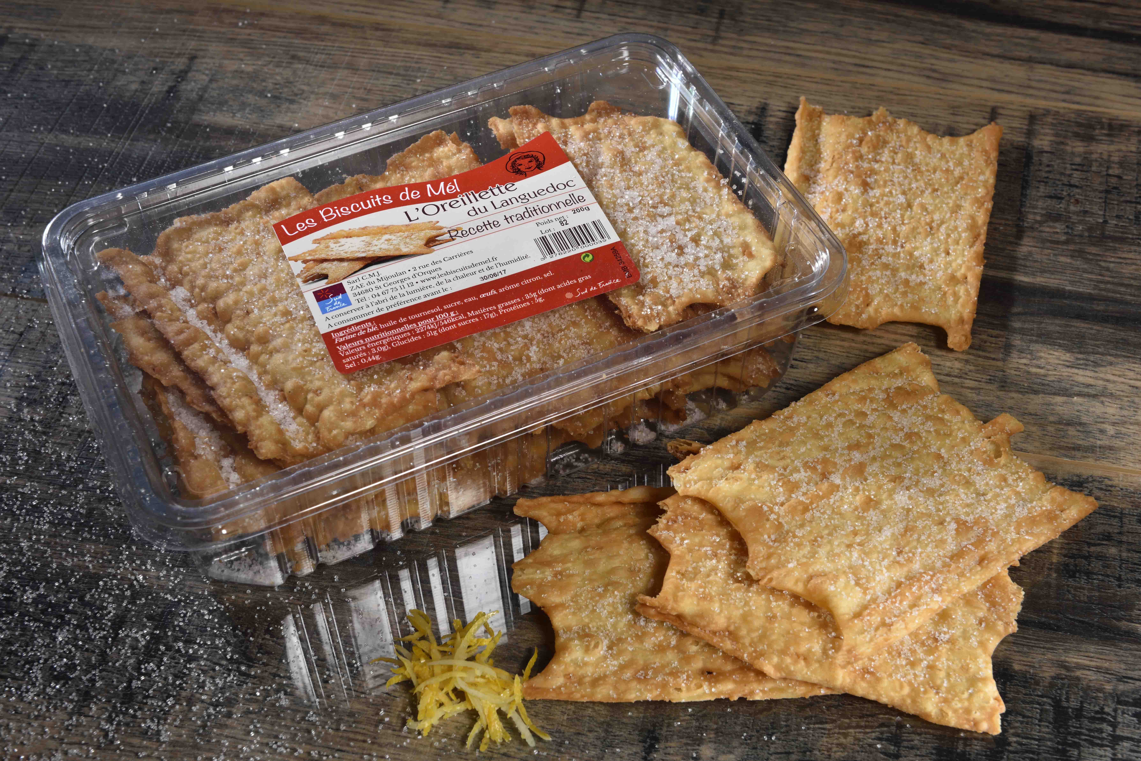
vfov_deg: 27.0
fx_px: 1585
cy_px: 380
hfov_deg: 39.6
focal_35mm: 50
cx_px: 570
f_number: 13
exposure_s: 1/160
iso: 160
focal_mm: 50
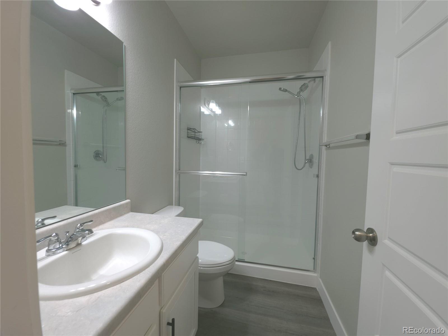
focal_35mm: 13
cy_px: 168
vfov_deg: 89.9
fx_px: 168
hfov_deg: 106.2
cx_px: 224
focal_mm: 2.2
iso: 40
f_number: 1.9
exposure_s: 1/30
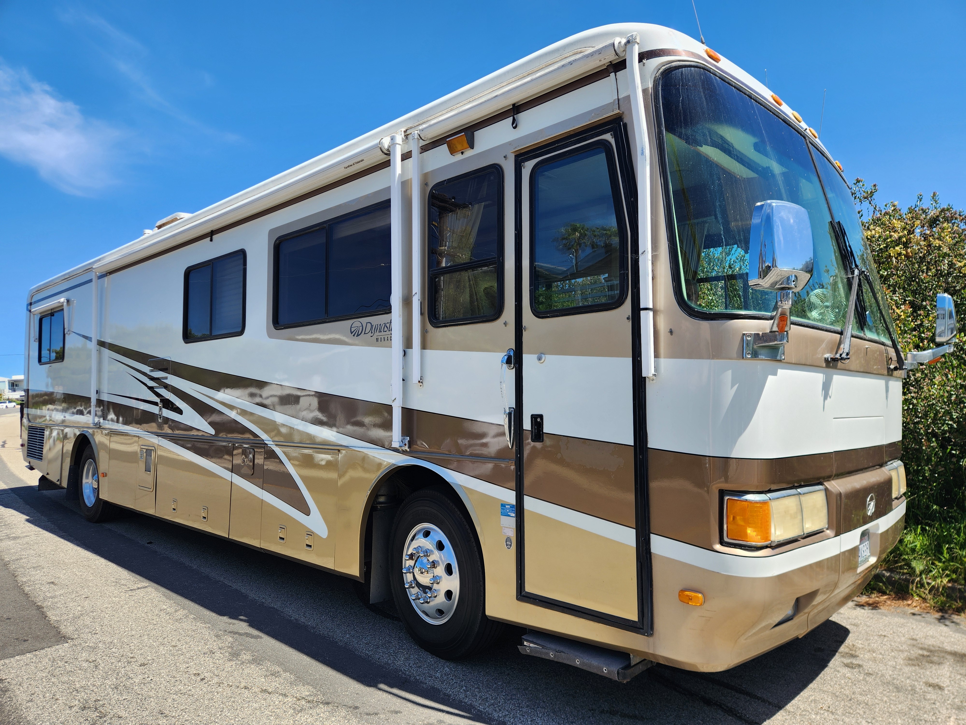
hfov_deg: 73.9
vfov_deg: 58.9
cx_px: 483
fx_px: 642
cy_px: 362
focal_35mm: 23
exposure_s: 1/907
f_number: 1.8
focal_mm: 5.4
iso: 20
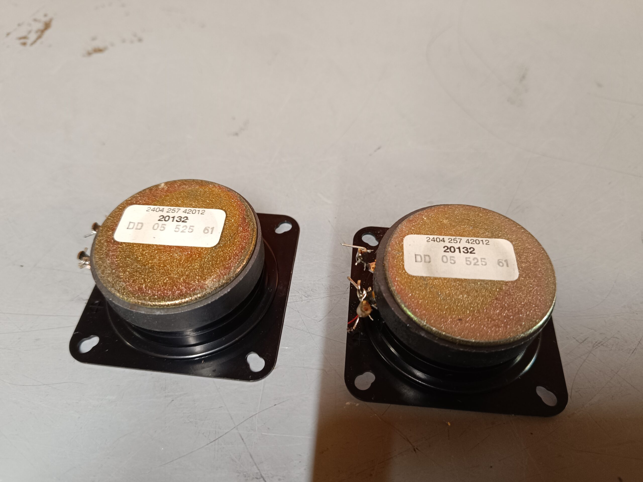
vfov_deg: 56.8
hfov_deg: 71.6
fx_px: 446
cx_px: 322
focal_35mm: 24
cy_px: 241
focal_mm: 5.59
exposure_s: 1/25
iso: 641
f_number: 1.88
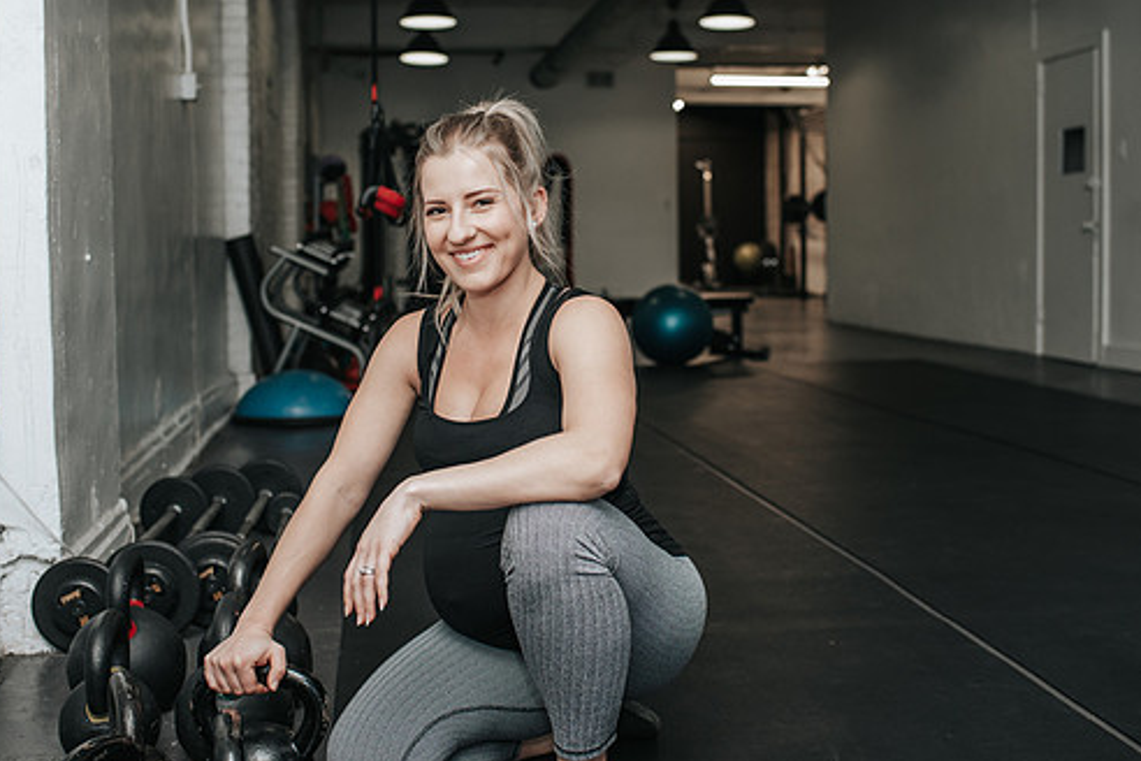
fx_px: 1426
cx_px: 536
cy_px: 314
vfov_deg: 29.8
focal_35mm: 45
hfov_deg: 43.6
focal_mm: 35
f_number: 3.2
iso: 800
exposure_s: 1/200
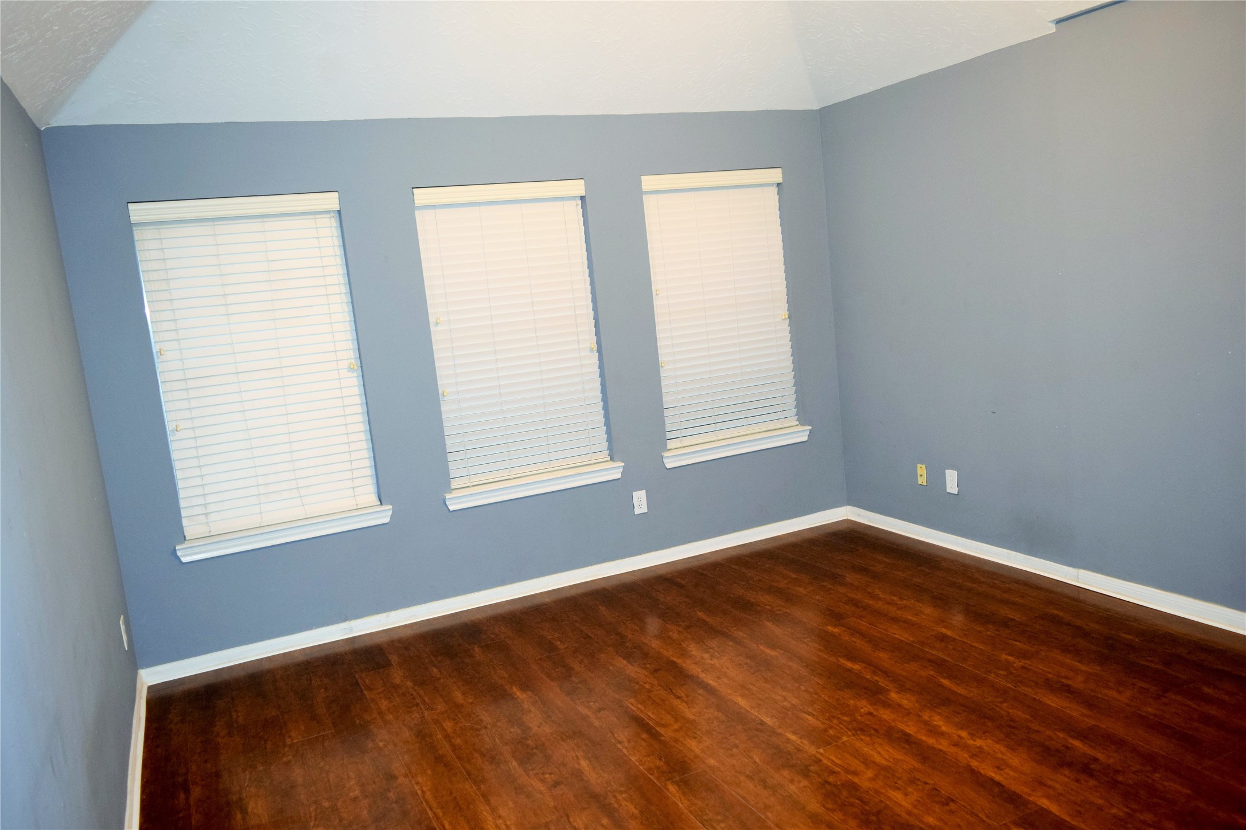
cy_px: 415
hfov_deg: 67.4
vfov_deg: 47.9
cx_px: 623
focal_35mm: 27
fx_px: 934
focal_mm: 18
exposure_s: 1/60
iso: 800
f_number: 3.5
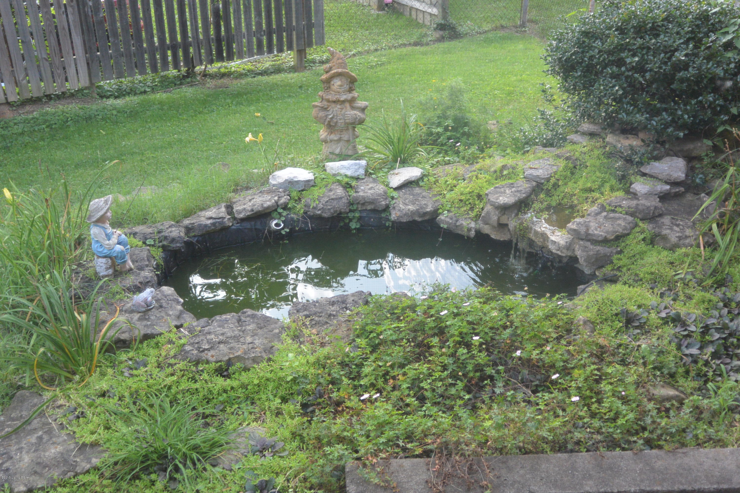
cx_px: 370
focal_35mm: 37
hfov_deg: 51.9
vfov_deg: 35.9
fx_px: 760
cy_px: 246
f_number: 4
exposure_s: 1/125
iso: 280
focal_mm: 14
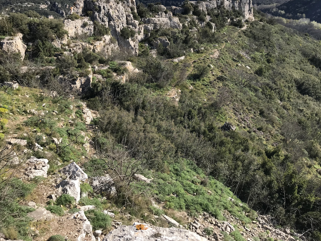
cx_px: 181
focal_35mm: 33
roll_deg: +0.3
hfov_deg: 55.2
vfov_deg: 42.8
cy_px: 101
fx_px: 306
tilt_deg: -20.9
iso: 20
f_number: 1.8
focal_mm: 3.99
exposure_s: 1/1126
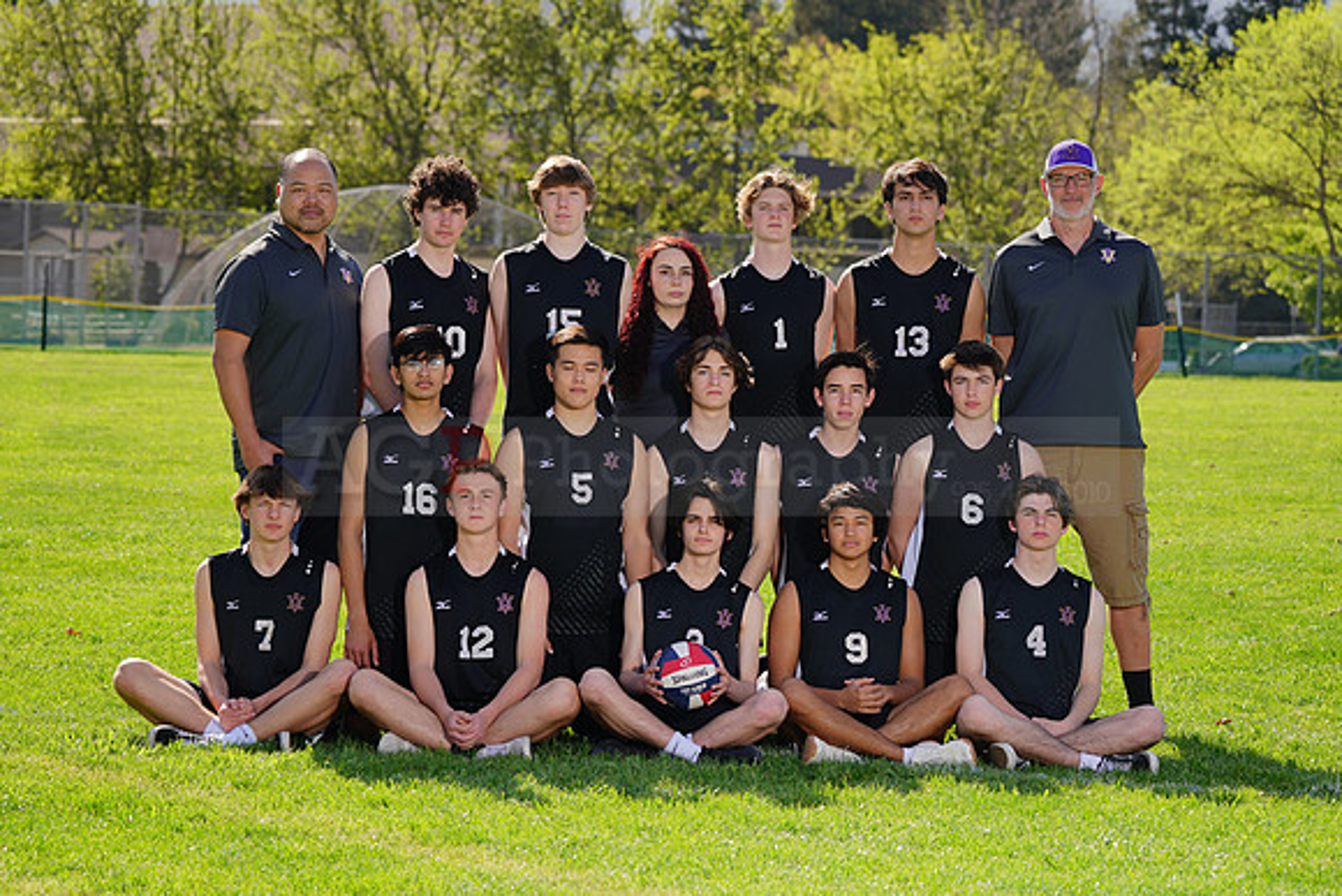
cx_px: 671
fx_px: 4922
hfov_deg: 15.5
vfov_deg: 10.4
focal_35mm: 132
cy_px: 448
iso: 64
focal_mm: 132
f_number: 6.3
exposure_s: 1/200
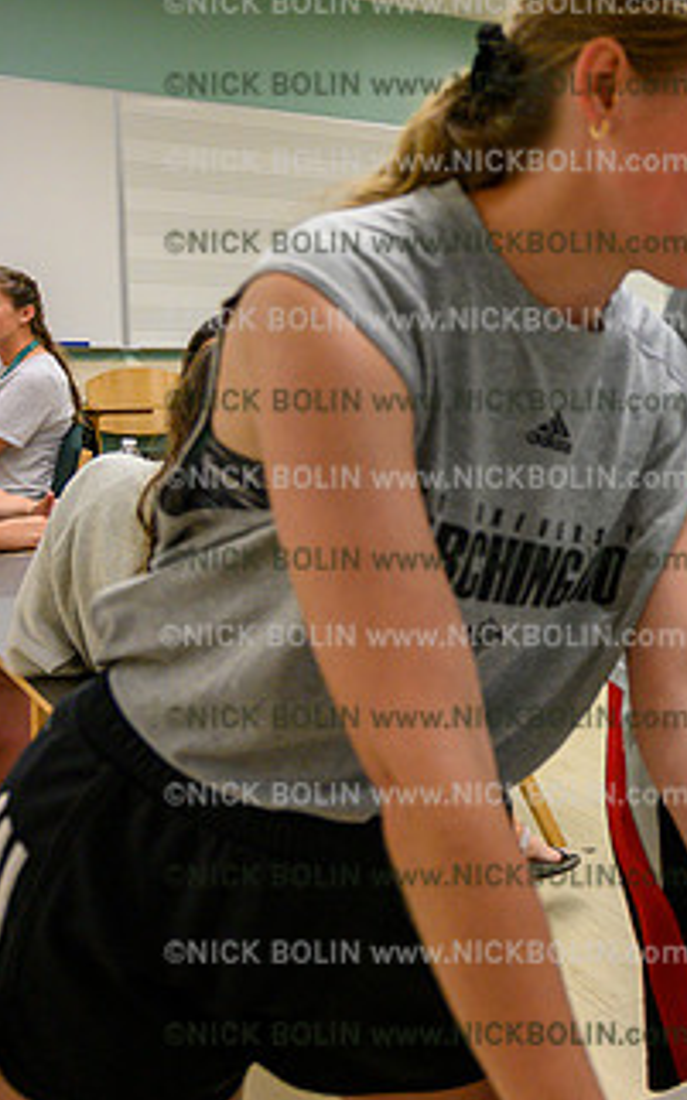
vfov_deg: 45.2
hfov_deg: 24.3
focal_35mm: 44
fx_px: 1319
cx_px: 960
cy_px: 478
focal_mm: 24
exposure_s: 1/160
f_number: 4.5
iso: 1600
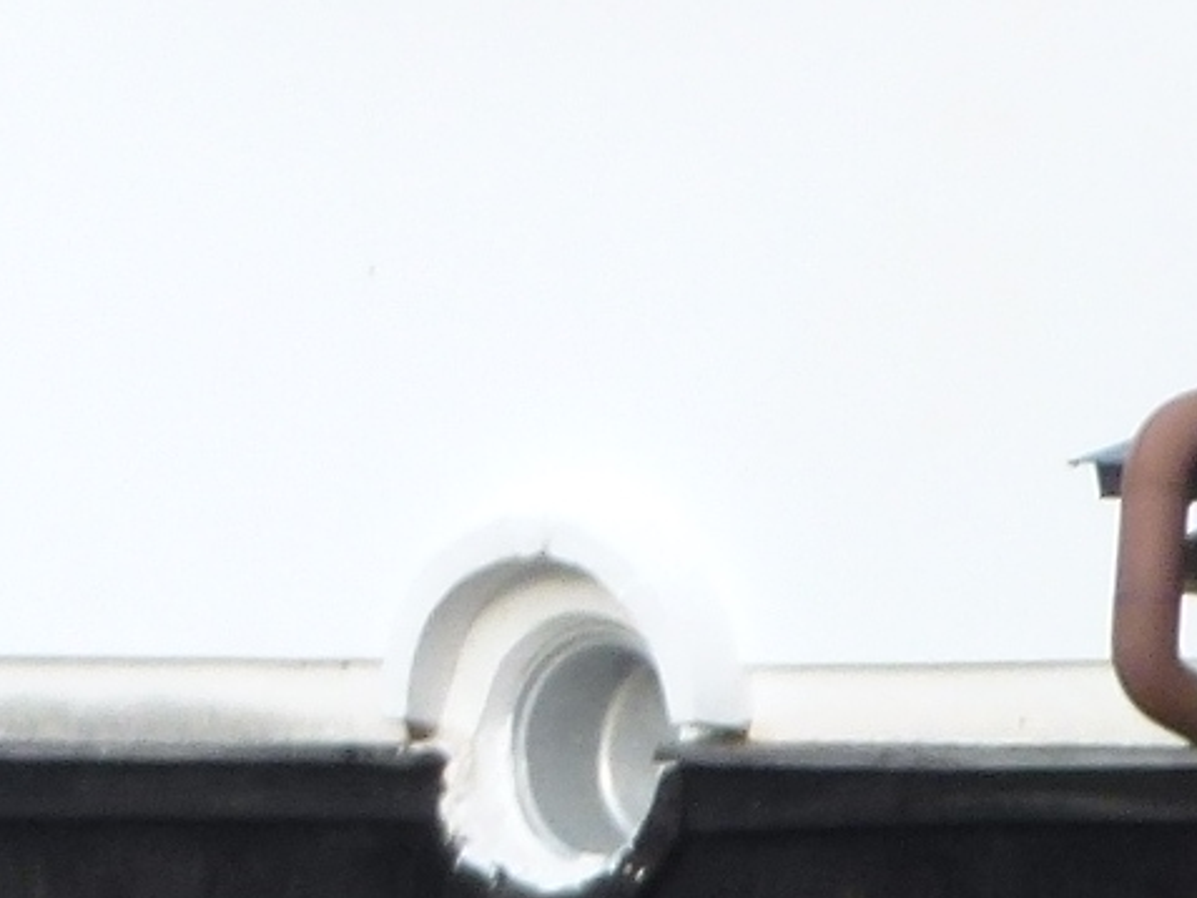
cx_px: -1127
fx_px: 39707
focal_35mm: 1148
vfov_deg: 1.3
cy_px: 399
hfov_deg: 1.7
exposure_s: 1/100
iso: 125
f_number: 5.5
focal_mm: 38.3
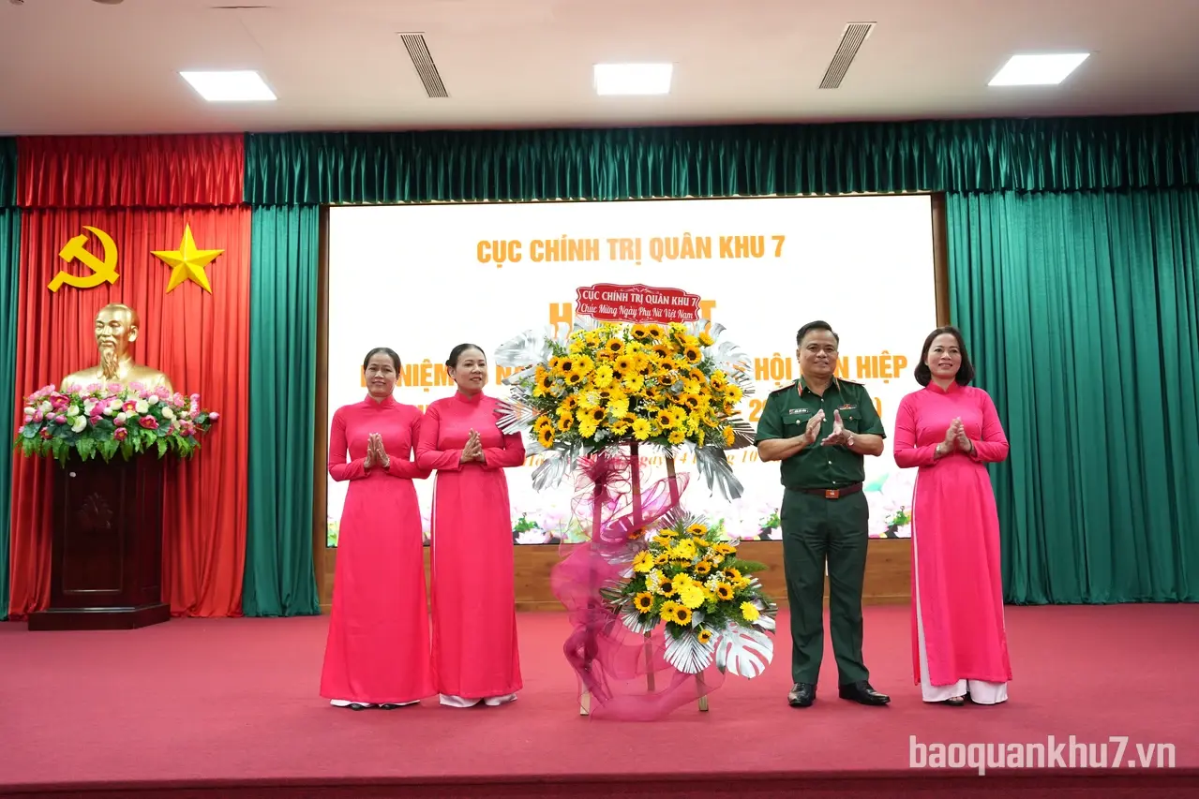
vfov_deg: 40.0
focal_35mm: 33
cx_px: 600
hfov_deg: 57.2
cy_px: 400
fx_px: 1099
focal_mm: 33
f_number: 2.8
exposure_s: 1/80
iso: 800
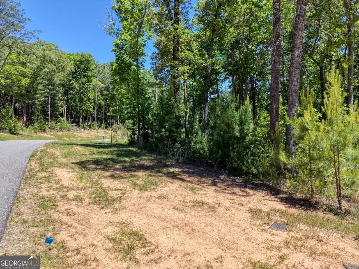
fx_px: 249
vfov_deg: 56.8
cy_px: 134
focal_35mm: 24
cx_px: 180
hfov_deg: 71.6
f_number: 1.8
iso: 270
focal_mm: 8.67
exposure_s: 1/8000
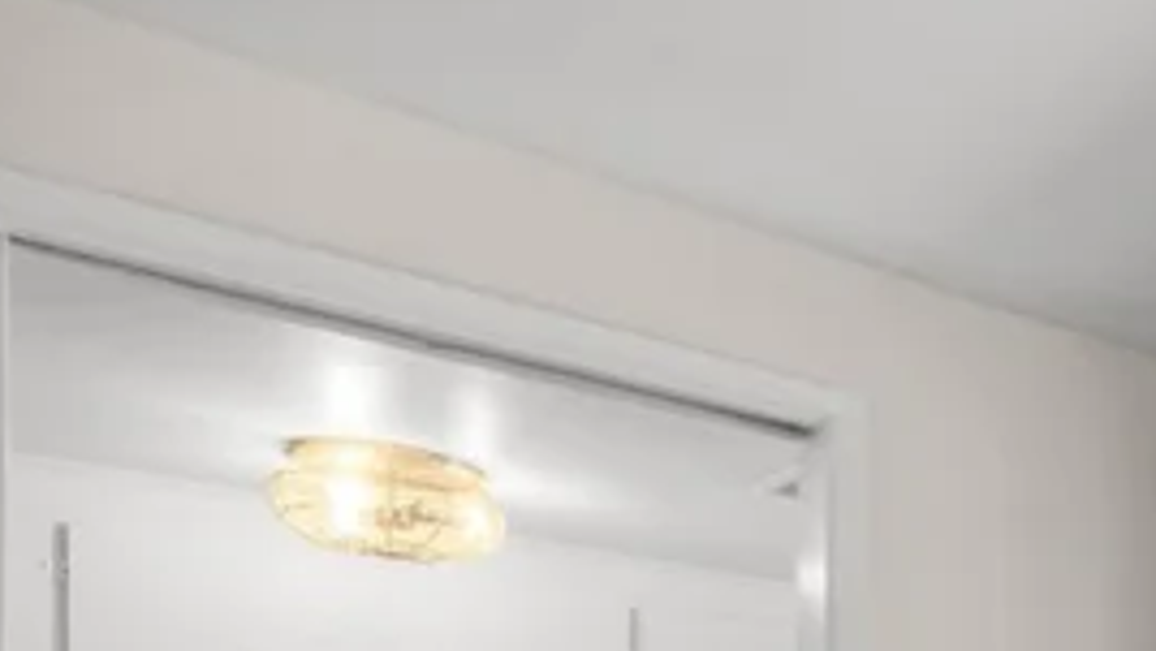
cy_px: 953
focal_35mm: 46
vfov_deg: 22.0
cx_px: 1704
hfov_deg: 29.2
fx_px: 1411
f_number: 9
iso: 250
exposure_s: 1/3
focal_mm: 14
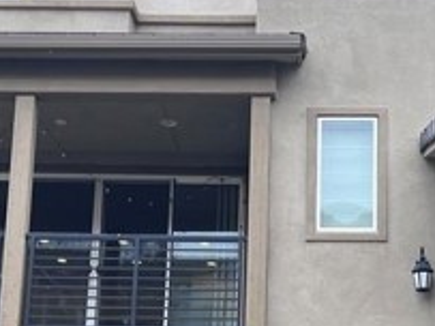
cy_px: 311
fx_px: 1030
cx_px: 289
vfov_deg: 17.6
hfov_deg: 23.7
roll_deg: -1.2
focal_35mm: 82
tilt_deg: +13.8
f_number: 1.5
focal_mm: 5.7
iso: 50
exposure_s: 1/541
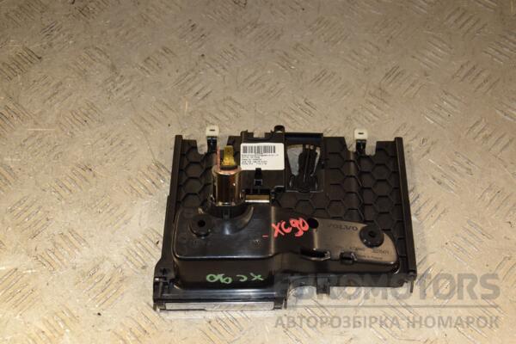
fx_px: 688
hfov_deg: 41.1
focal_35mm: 48
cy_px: 172
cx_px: 258
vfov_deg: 28.1
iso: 800
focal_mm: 32
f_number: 5.6
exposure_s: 1/200
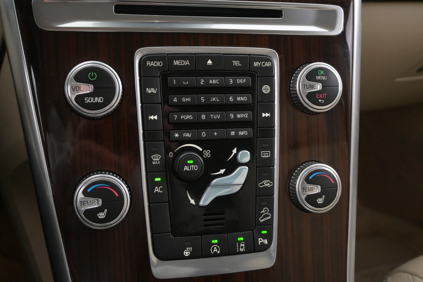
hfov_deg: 51.3
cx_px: 212
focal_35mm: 38
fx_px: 441
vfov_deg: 35.5
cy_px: 141
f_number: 4.2
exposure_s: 1/40
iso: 3200
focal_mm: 25
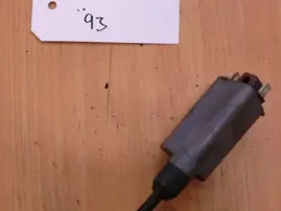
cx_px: 96
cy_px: 122
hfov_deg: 33.5
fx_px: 463
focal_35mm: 57
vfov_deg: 25.6
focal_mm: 5.8
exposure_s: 1/60
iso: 400
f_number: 3.5
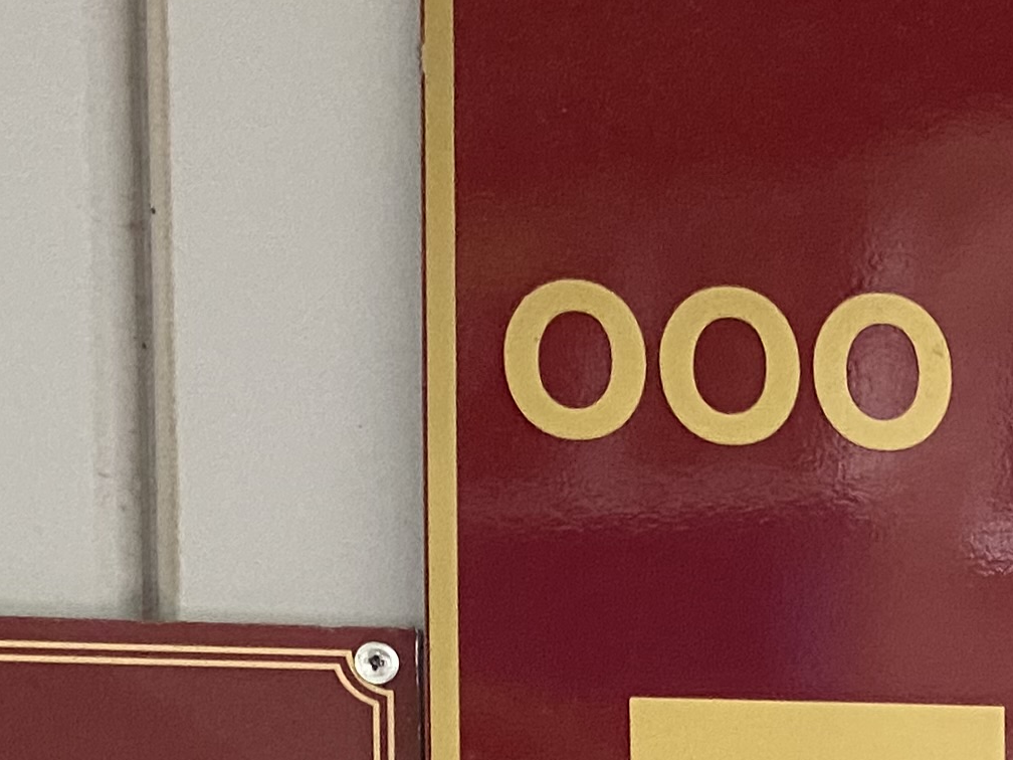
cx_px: 1653
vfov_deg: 13.4
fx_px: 3043
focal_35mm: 104
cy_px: 1161
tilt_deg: -2.3
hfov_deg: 16.6
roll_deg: -0.8
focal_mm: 4.25
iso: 200
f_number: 1.8
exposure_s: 1/60
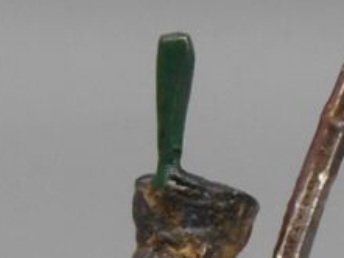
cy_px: 427
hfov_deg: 7.0
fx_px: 2814
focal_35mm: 283
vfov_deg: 5.2
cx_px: 201
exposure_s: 1/100
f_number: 4.4
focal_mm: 10.9
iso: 80
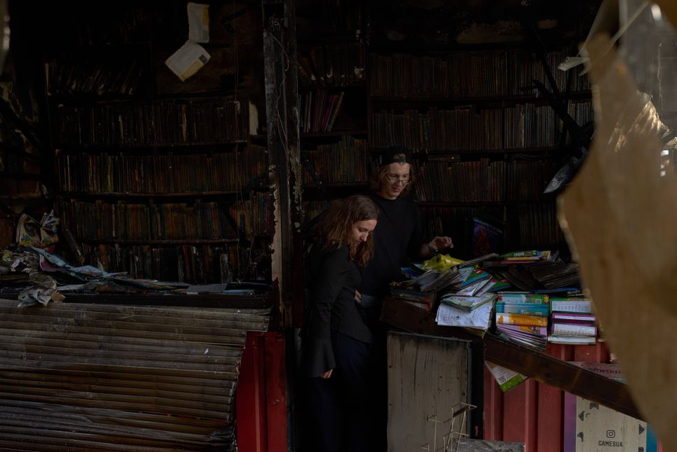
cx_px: 327
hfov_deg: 43.6
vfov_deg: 29.7
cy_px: 288
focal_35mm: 45
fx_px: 846
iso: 800
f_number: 2.8
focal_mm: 35
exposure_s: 1/125
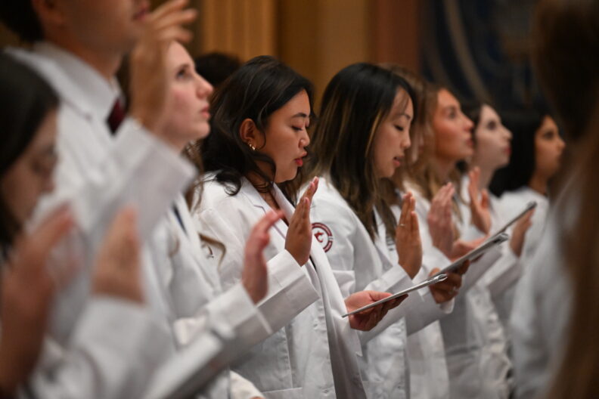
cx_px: 300
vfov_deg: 8.9
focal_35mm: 155
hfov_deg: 13.2
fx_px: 2579
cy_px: 200
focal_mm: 155
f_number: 2.8
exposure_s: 1/80
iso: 6400
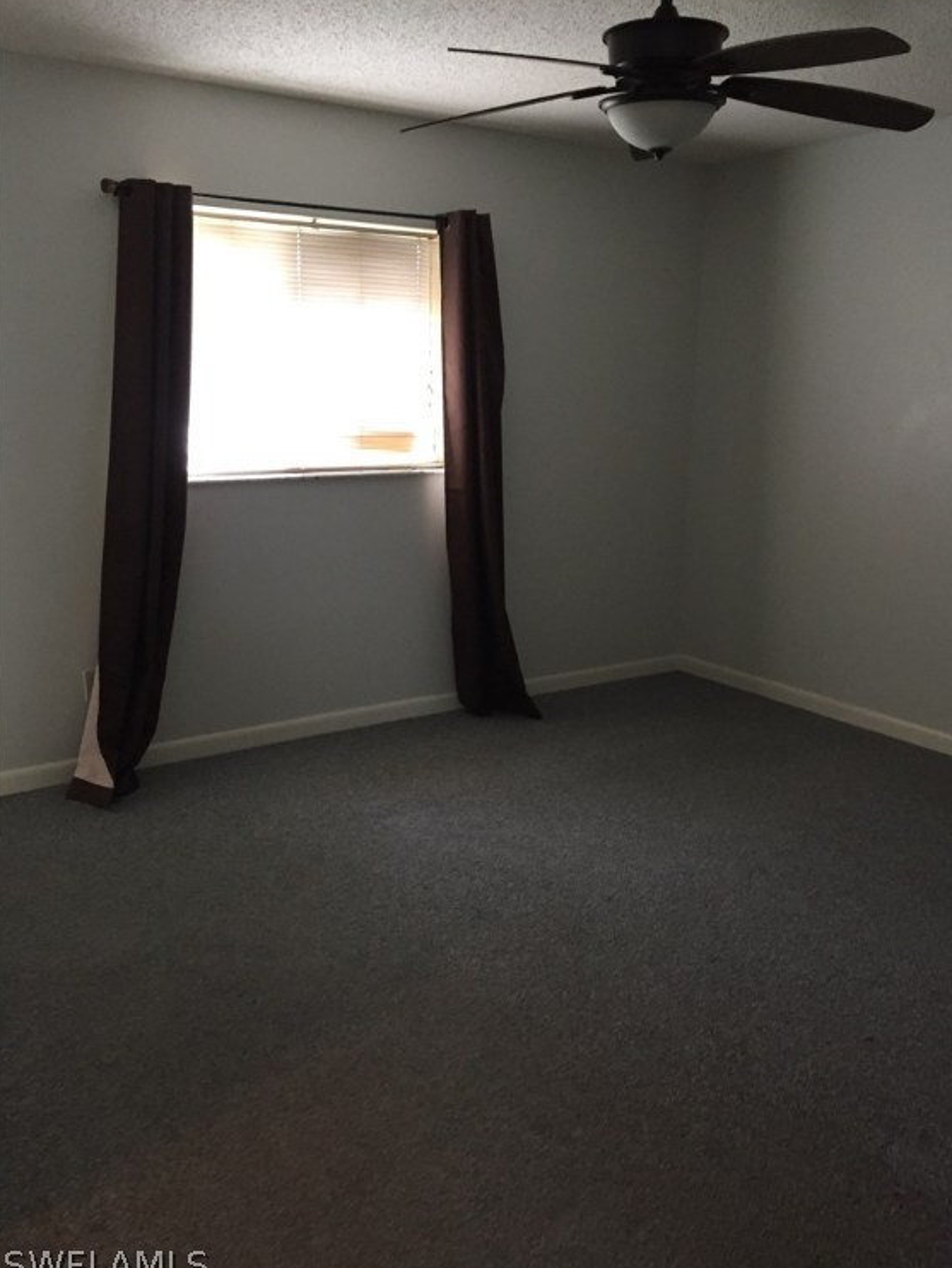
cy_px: 637
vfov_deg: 59.9
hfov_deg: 46.8
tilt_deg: -13.3
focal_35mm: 30
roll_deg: -1.0
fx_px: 1099
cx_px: 487
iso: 250
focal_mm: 4.15
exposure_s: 1/24
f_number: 2.2
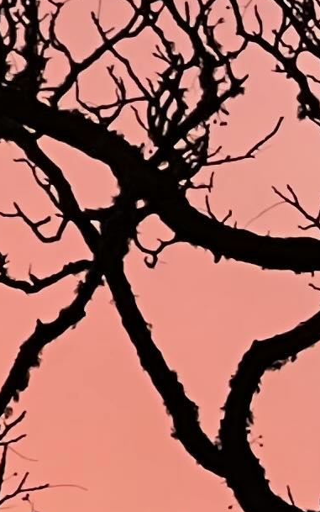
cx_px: 1561
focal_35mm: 540
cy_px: 594
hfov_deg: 2.4
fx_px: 7530
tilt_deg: +19.7
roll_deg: -0.7
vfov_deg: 3.9
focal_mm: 9
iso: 640
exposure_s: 1/60
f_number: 2.8
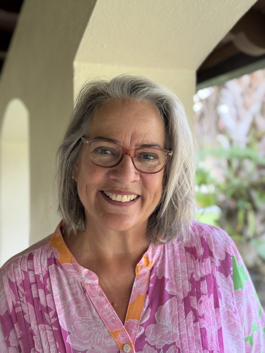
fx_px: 490
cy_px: 176
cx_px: 132
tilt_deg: -0.8
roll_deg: +0.1
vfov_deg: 39.7
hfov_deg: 30.3
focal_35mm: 48
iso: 200
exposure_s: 1/134
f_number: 1.78
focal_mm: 6.76
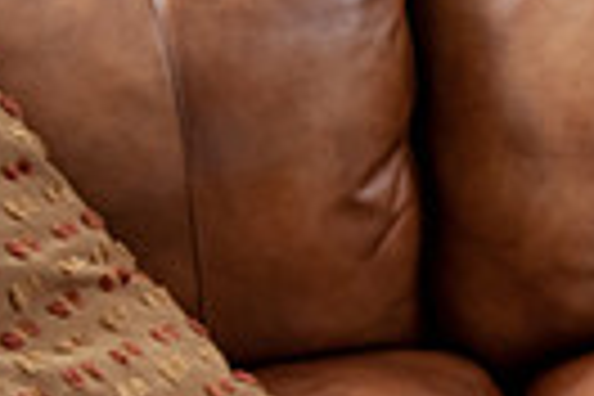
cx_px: 986
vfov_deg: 11.1
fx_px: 2029
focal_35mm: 123
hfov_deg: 15.0
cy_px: 376
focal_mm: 28
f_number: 2.8
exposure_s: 1/200
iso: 800
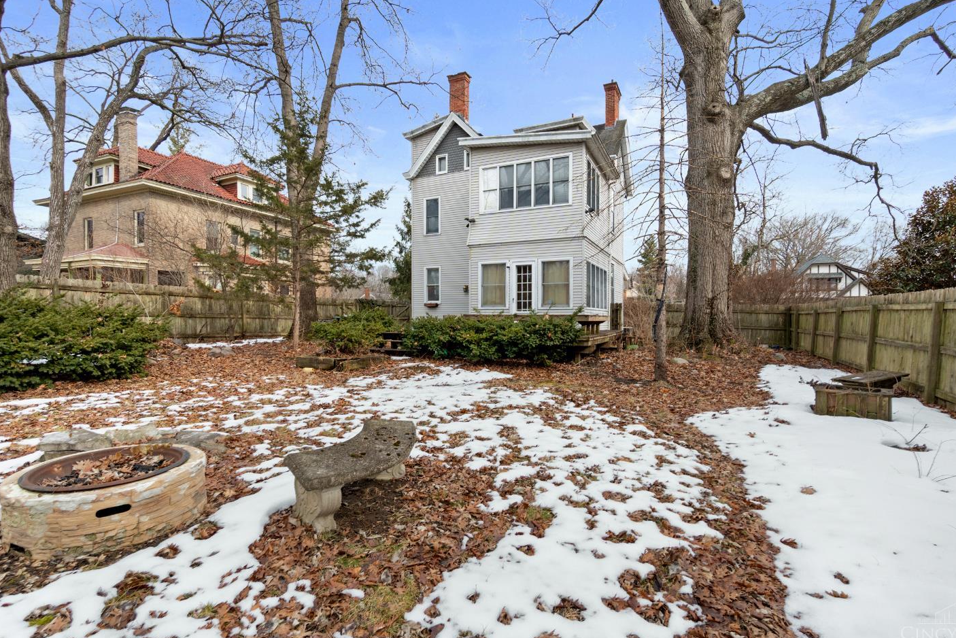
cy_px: 317
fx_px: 425
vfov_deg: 73.8
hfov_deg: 96.7
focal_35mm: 16
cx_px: 495
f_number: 8
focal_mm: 10
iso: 400
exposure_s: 1/200
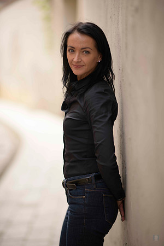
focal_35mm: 105
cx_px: 82
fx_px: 717
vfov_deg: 19.5
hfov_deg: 13.0
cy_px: 123
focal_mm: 105
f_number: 1.6
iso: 64
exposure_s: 1/320
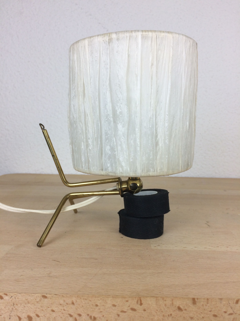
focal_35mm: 29
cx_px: 120
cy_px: 160
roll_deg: -0.1
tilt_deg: -5.2
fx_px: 268
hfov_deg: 48.2
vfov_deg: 61.7
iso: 40
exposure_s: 1/100
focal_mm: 4.15
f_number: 2.2
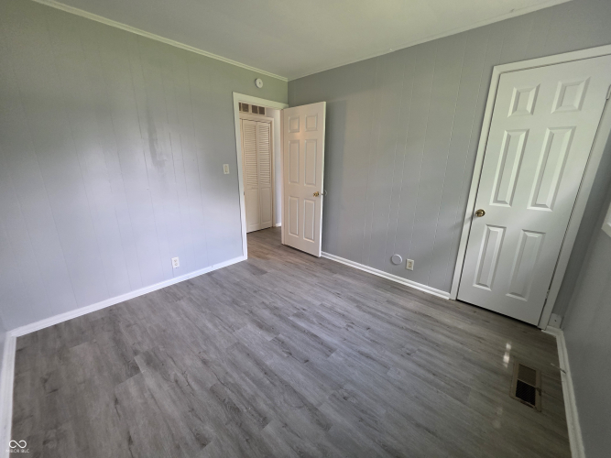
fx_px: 229
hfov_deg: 106.2
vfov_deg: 89.9
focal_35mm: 13
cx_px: 306
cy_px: 229
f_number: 1.9
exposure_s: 1/120
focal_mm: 2.2
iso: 320
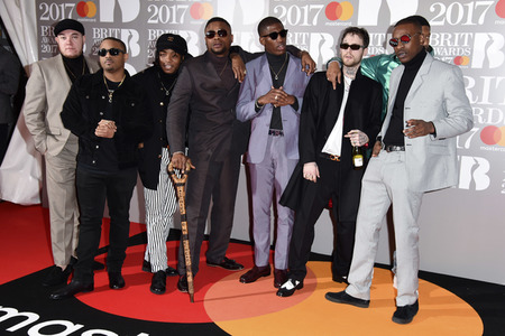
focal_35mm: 40
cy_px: 168
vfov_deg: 33.4
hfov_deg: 48.5
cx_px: 252
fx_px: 561
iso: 400
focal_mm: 40
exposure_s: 1/250
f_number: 5.6
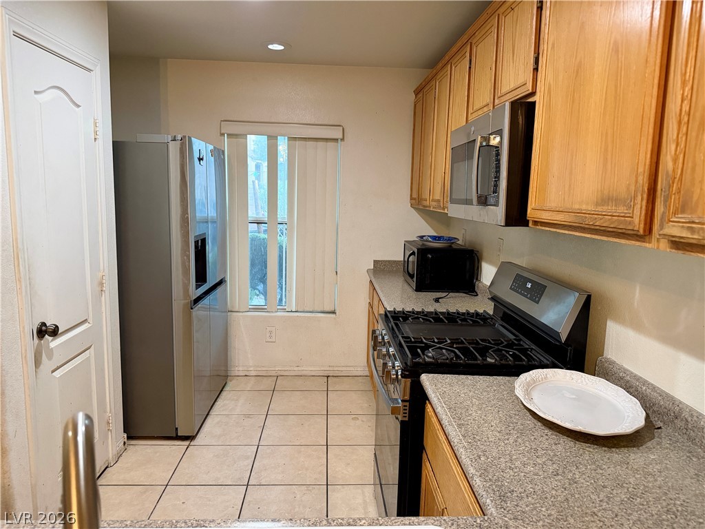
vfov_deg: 56.8
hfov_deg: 71.6
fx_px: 489
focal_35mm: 24
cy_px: 264
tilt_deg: -6.8
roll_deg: -1.3
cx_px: 352
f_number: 1.78
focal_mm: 6.76
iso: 500
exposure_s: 1/60
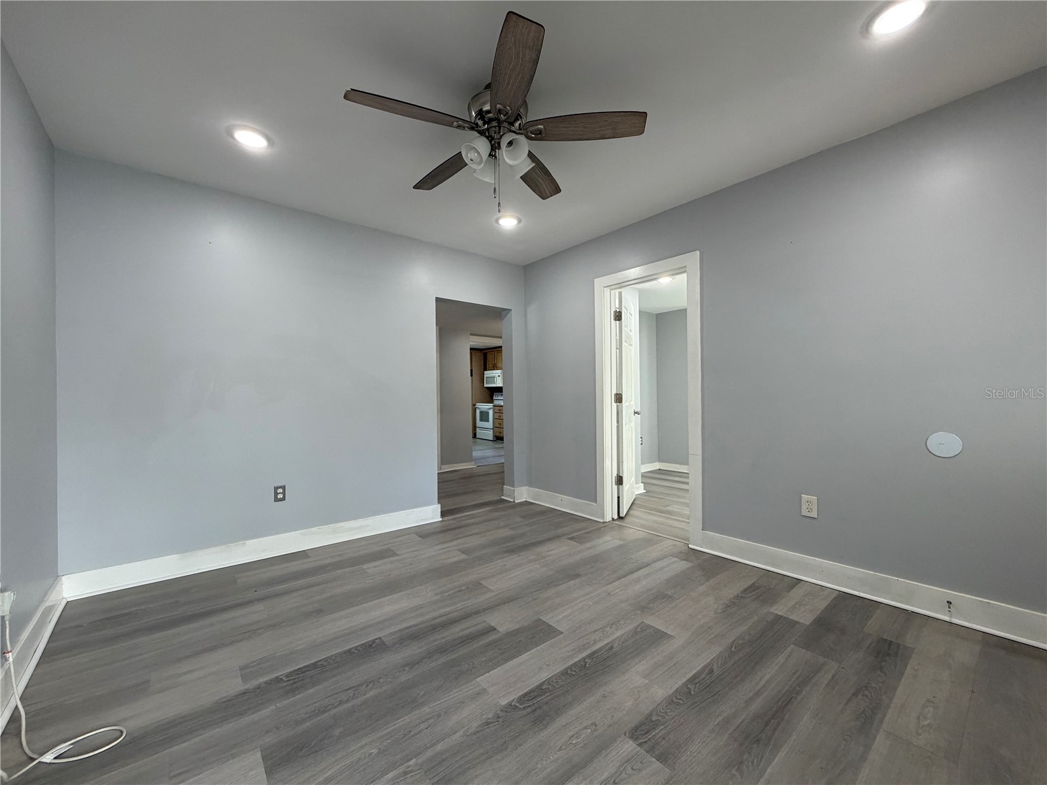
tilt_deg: -0.3
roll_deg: +0.8
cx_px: 524
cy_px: 392
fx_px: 423
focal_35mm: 14
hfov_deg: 102.1
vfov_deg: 85.7
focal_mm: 2.22
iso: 200
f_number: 2.2
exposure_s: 1/120
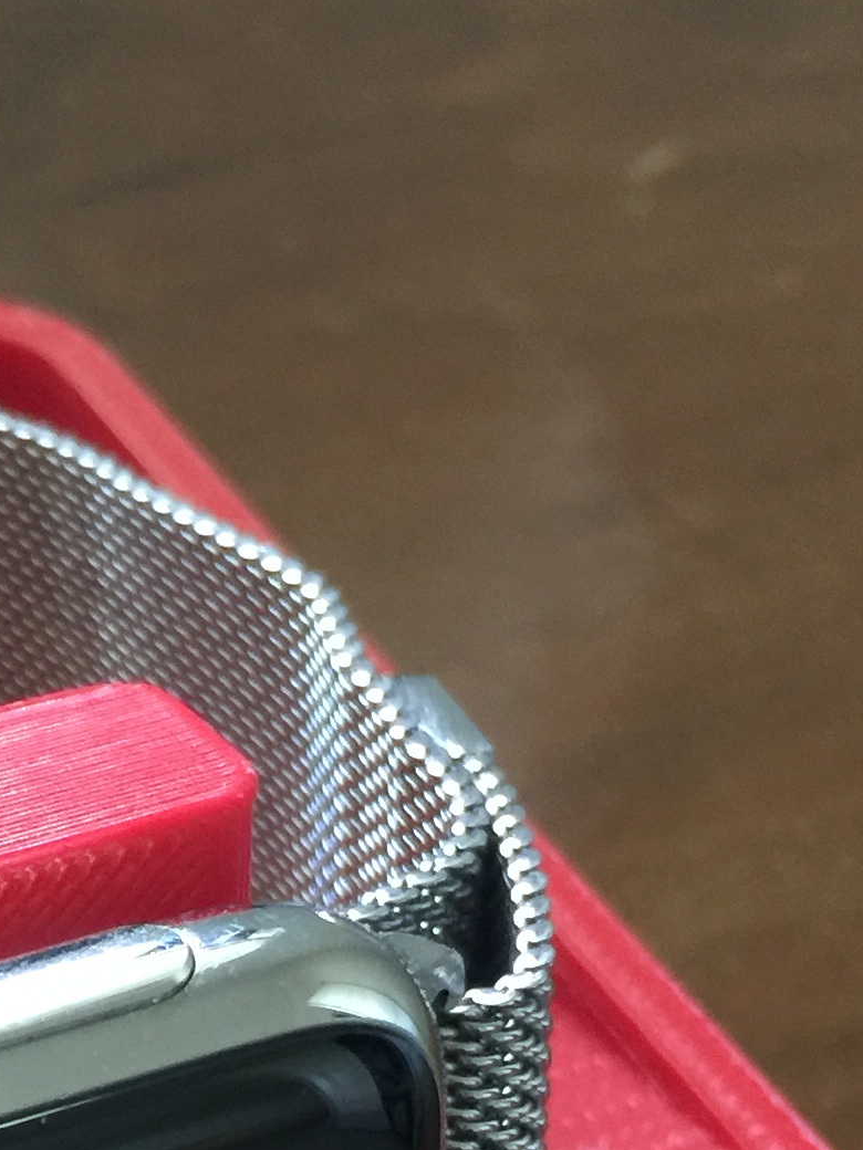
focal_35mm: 91
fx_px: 3025
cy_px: 1235
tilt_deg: -46.6
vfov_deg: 20.6
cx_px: -270
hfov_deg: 15.4
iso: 64
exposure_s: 1/4
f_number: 2.2
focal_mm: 4.15
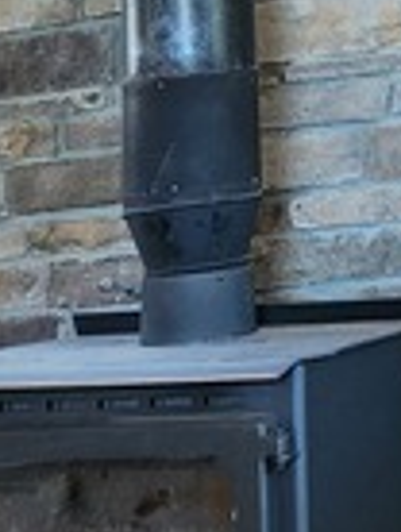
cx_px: 617
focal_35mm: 111
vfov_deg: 15.8
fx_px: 1709
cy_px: -333
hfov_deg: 12.6
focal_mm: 5.4
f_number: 1.8
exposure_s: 1/120
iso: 320
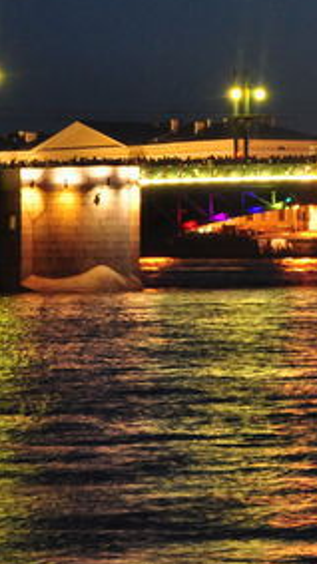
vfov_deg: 12.3
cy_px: 136
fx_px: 2612
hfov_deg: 6.6
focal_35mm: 175
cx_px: 736
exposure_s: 1/2.5
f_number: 8
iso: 640
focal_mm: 35
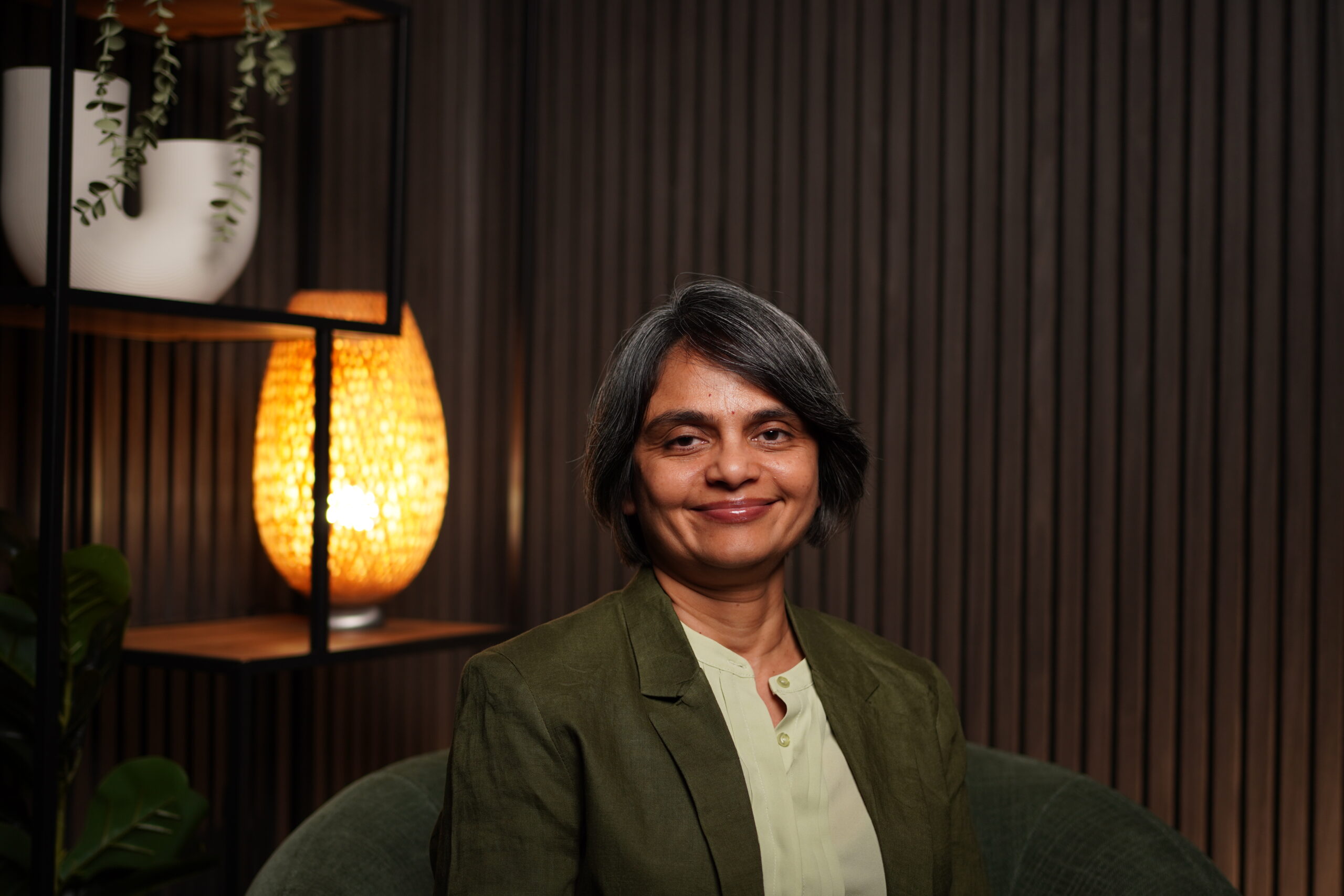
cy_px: 448
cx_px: 672
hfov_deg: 37.8
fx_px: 1960
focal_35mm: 52
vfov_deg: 25.8
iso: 100
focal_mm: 35
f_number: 1.8
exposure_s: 1/40
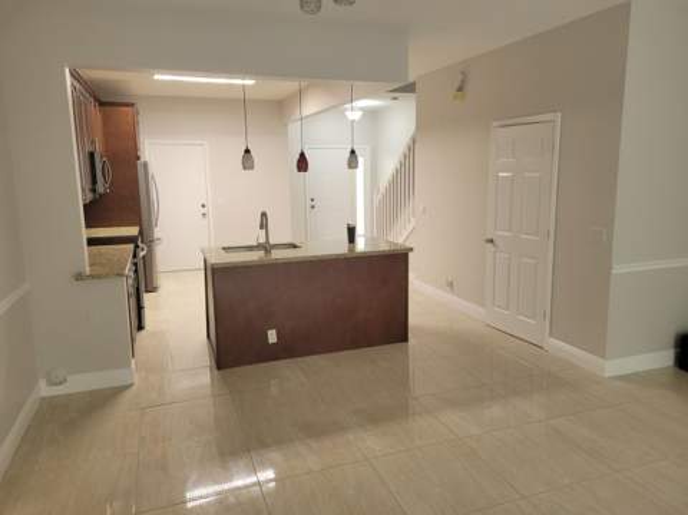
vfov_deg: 53.0
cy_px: 258
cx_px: 344
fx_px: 516
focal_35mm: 26
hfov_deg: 67.4
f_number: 1.8
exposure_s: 1/60
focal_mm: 5.4
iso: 250
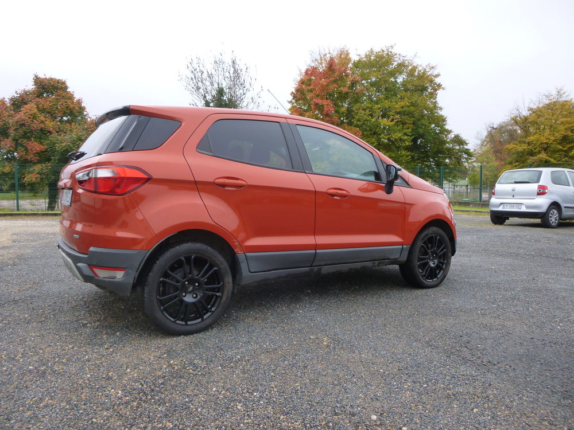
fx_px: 415
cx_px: 287
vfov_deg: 54.9
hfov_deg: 69.4
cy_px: 215
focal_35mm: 25
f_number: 3.1
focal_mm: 4.5
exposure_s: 1/320
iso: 160
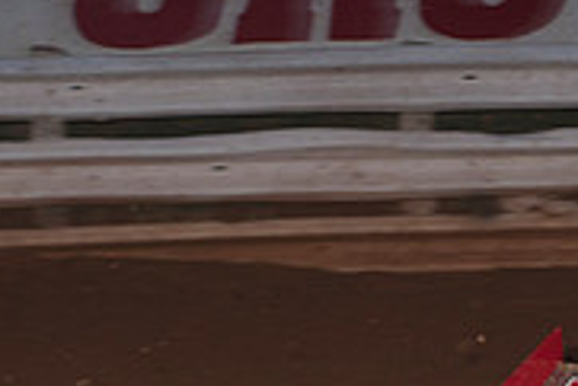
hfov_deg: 5.3
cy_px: 325
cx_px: 773
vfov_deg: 3.6
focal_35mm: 384
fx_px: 6170
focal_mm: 80
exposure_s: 1/400
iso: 200
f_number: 4
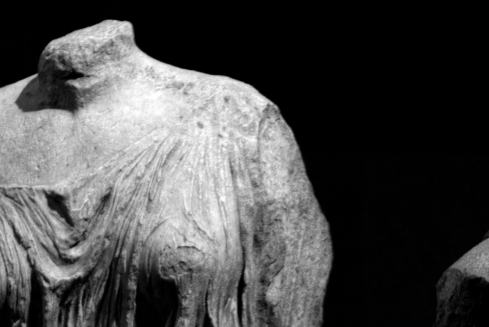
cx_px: 483
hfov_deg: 8.7
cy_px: 449
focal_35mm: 236
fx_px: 3208
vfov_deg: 5.8
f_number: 1.8
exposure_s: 1/160
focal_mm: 50
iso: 1600
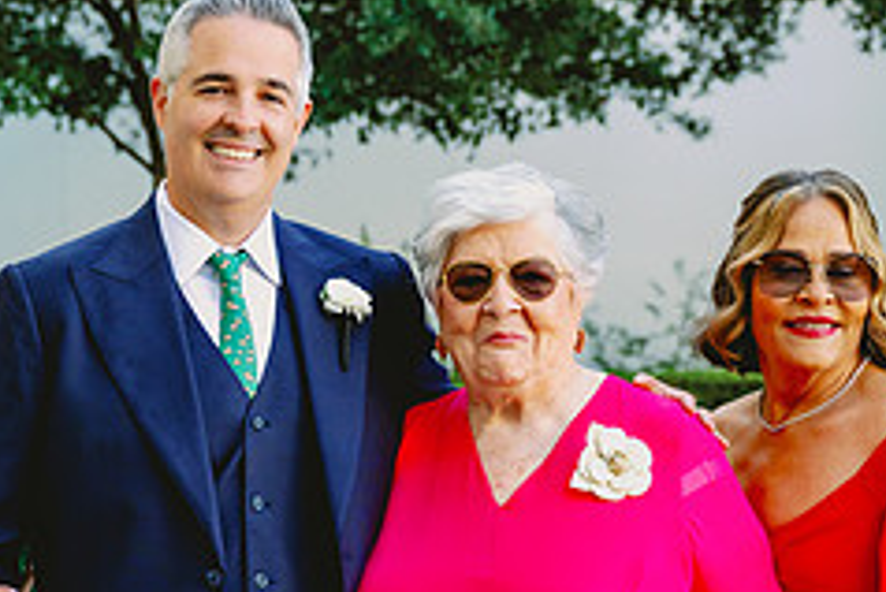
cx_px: 145
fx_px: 2881
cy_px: 437
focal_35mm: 117
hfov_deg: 17.3
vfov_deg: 11.7
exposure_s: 1/400
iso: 500
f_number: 4
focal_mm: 48
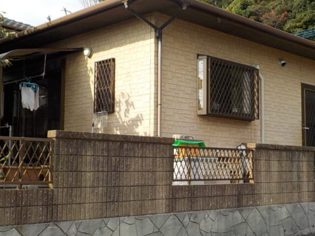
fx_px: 473
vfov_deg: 28.0
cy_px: 128
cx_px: 183
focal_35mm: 52
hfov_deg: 36.7
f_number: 3.3
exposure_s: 1/500
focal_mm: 4.1
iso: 125
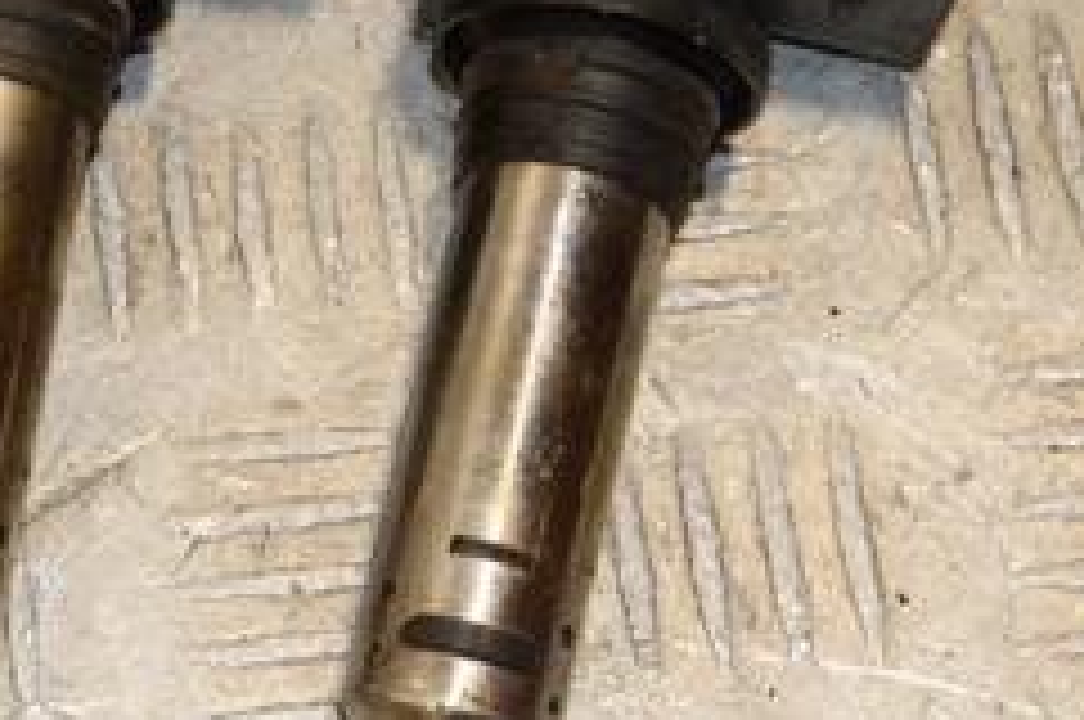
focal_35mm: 168
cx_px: -166
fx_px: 5059
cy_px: 342
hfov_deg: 12.0
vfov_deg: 8.1
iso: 800
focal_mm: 45
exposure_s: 1/200
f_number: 10
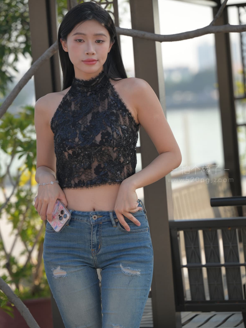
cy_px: 164
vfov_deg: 15.1
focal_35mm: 131
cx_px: 122
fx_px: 1241
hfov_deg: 11.3
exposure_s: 1/400
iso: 80
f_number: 3.2
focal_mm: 120
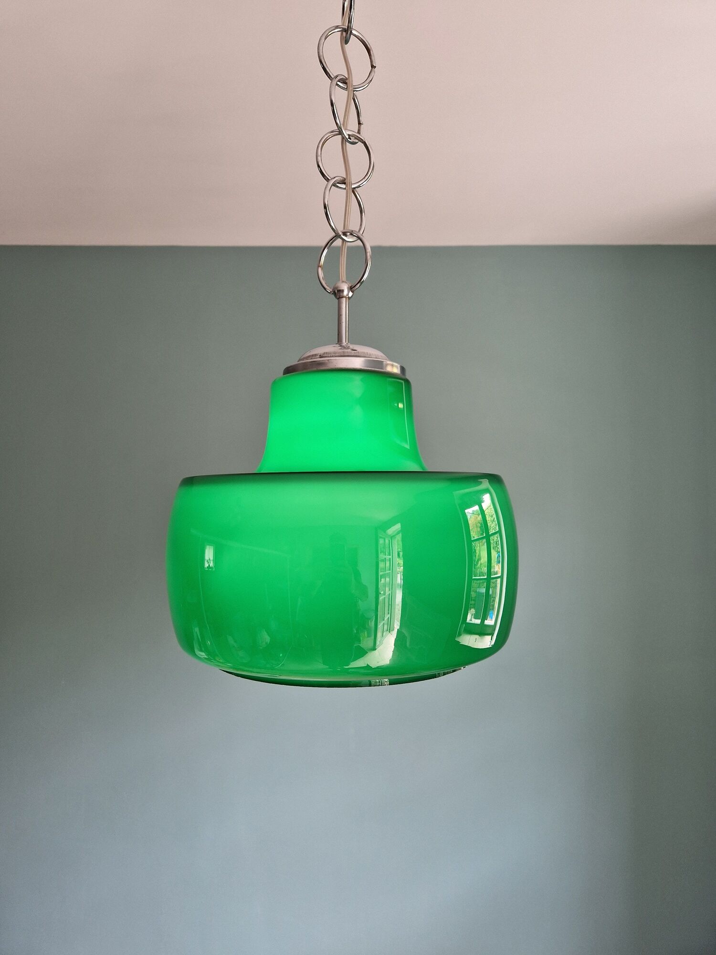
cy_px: 478
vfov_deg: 73.9
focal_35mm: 23
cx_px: 358
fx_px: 634
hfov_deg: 58.9
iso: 100
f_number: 1.8
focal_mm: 5.4
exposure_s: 1/100
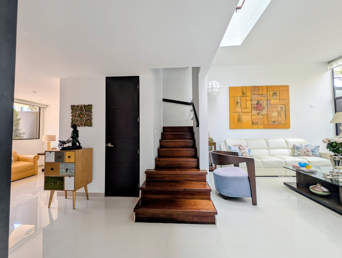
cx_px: 171
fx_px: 119
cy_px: 129
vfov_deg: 94.6
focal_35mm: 12
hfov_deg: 110.5
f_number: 1.95
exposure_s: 1/90.7
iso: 40
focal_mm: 2.23
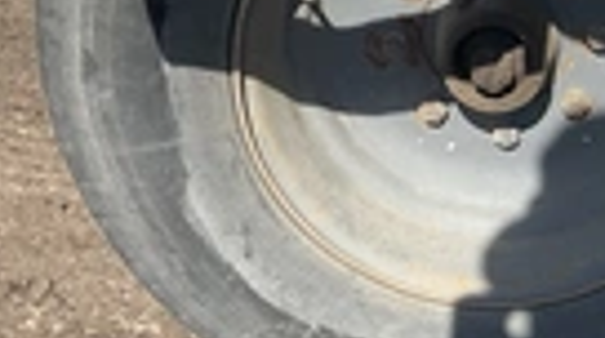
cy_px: 93
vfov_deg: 12.9
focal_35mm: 93
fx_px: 1490
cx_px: 547
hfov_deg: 22.4
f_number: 1.8
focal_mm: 3
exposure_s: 1/1195
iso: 25
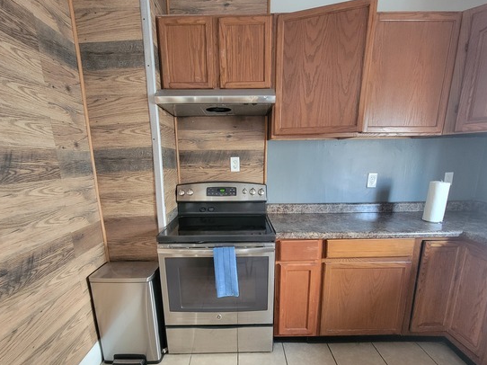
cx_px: 245
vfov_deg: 77.5
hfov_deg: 94.5
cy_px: 212
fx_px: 225
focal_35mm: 16
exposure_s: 1/30
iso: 500
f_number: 2.2
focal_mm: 2.2
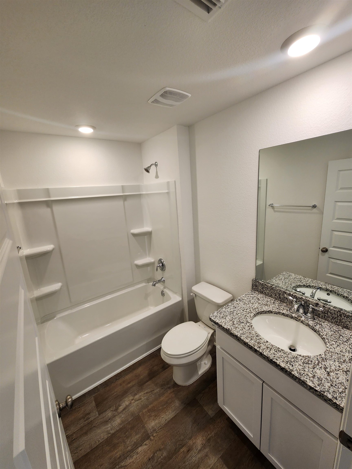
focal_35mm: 13
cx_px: 176
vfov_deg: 106.2
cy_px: 234
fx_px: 176
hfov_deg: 89.9
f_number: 2.2
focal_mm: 2.2
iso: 100
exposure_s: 1/60
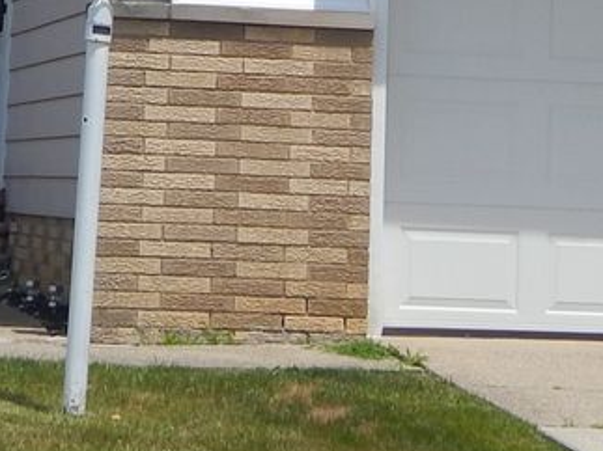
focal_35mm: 200
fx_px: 3483
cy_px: -359
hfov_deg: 9.9
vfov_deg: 7.2
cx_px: 127
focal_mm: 7.7
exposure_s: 1/1000
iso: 125
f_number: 3.6
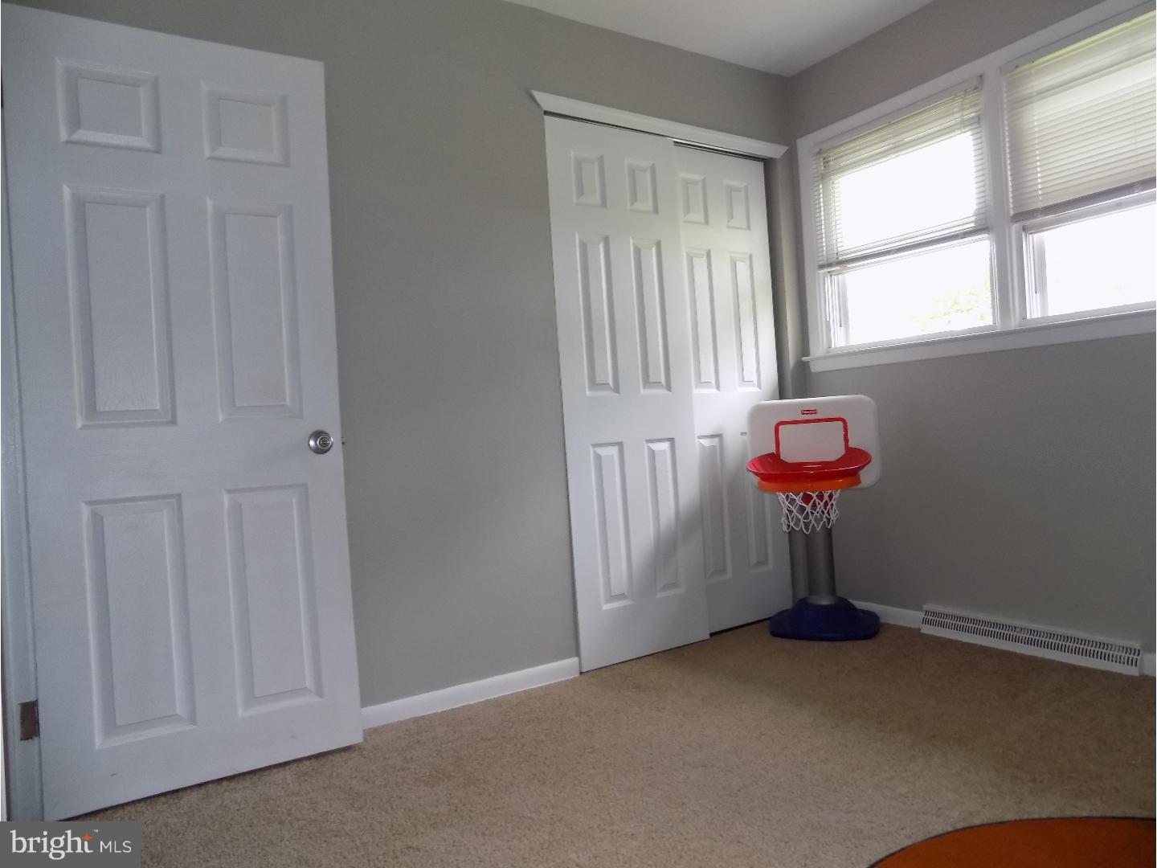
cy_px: 434
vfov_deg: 58.9
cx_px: 578
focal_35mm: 23
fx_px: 769
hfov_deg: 73.9
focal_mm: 4
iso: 160
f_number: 3.1
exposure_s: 1/30
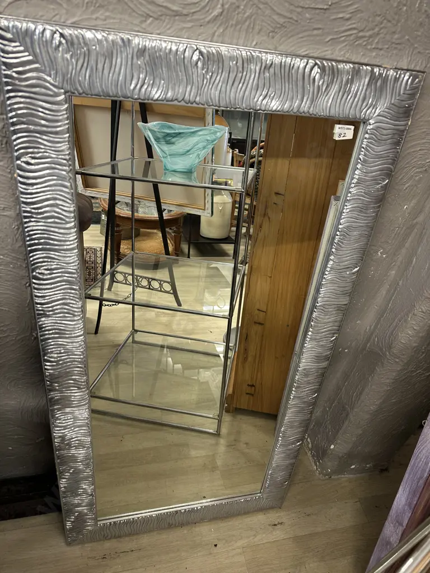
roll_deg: -11.6
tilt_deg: -38.6
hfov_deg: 56.8
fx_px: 398
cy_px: 286
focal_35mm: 24
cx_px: 215
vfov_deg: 71.6
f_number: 1.78
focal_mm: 6.86
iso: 200
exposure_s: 1/50
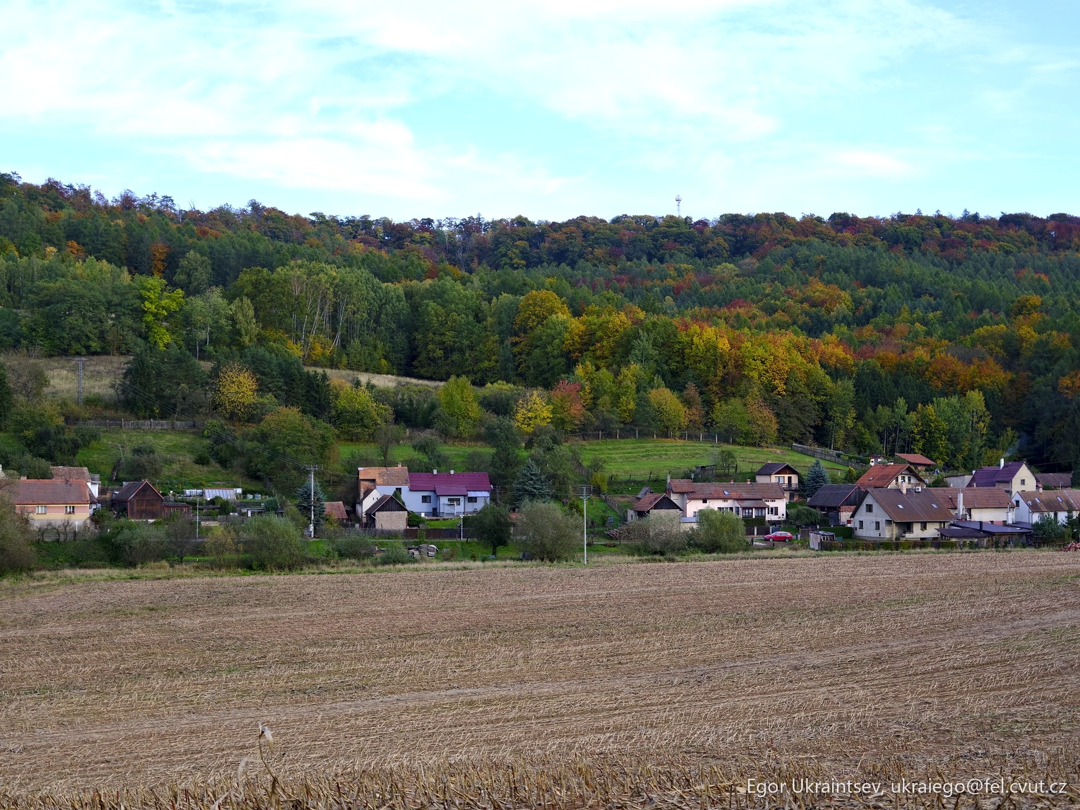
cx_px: 540
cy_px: 405
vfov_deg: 26.6
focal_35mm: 55
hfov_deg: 34.9
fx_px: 1716
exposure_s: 1/80
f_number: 5.6
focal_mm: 70
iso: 100
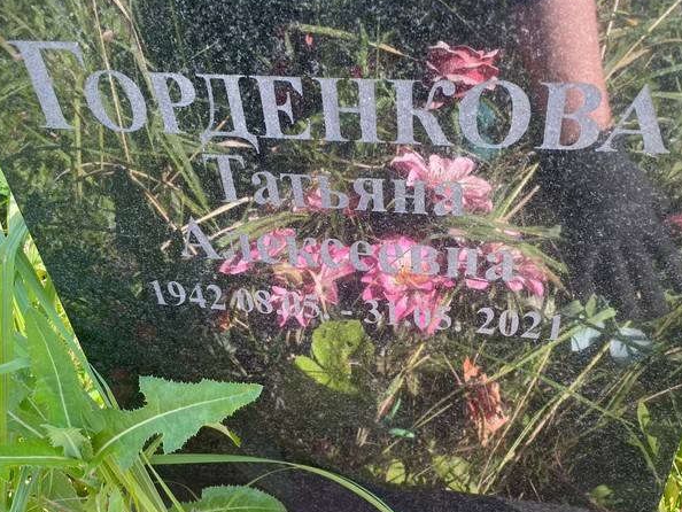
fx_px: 690
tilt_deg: -36.5
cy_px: 258
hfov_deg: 52.6
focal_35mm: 35
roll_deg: +4.4
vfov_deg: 40.7
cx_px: 358
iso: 32
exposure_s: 1/204
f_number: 1.6
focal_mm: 4.2
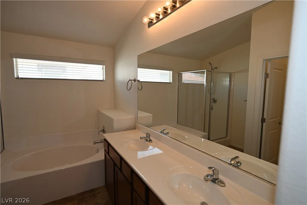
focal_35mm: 18
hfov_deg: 91.6
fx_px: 149
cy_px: 102
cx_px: 154
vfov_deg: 68.9
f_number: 4
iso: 250
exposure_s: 1/60
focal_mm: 17.5
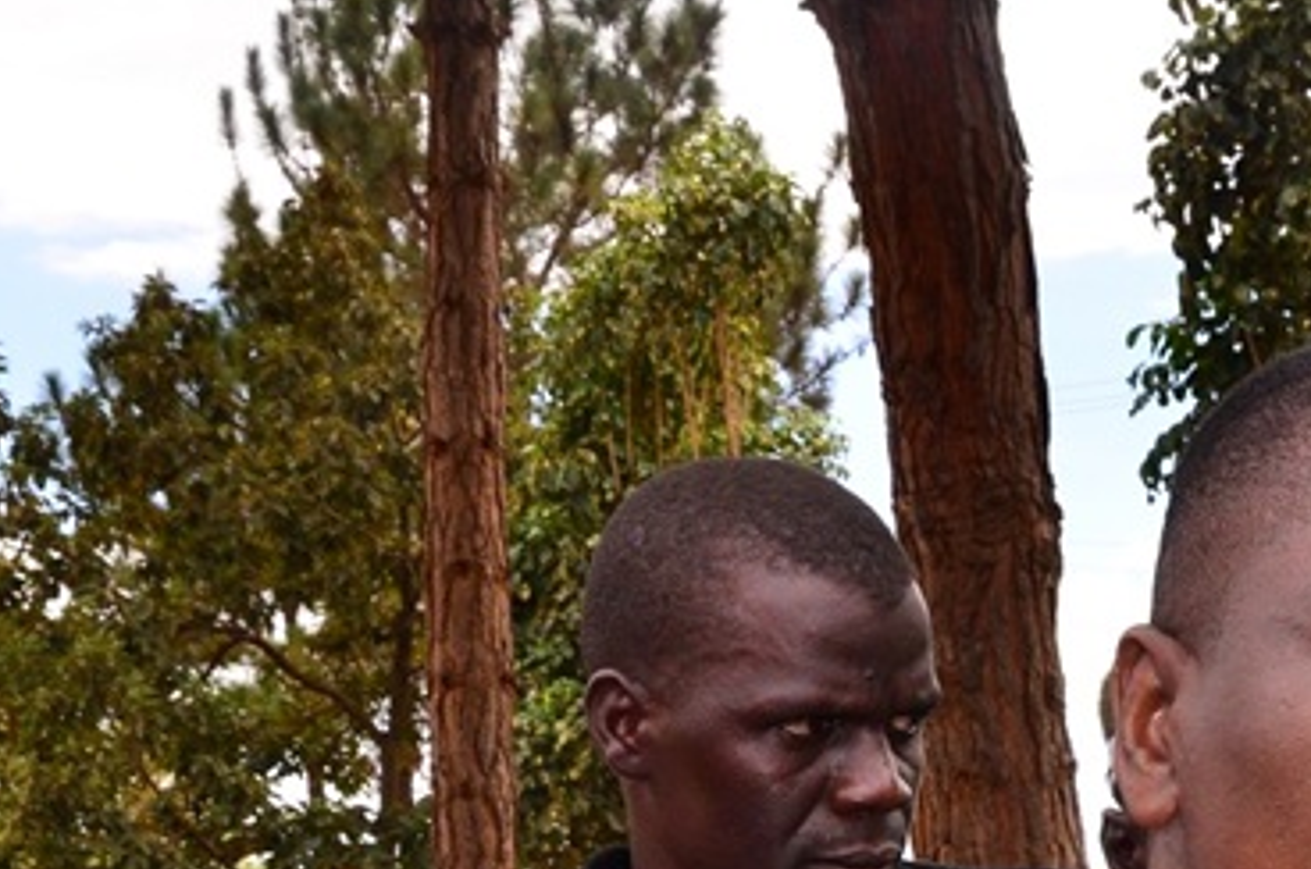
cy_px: 1054
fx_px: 4144
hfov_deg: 17.6
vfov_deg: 11.7
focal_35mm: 114
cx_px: 1233
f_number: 11
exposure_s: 1/250
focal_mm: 28
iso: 500
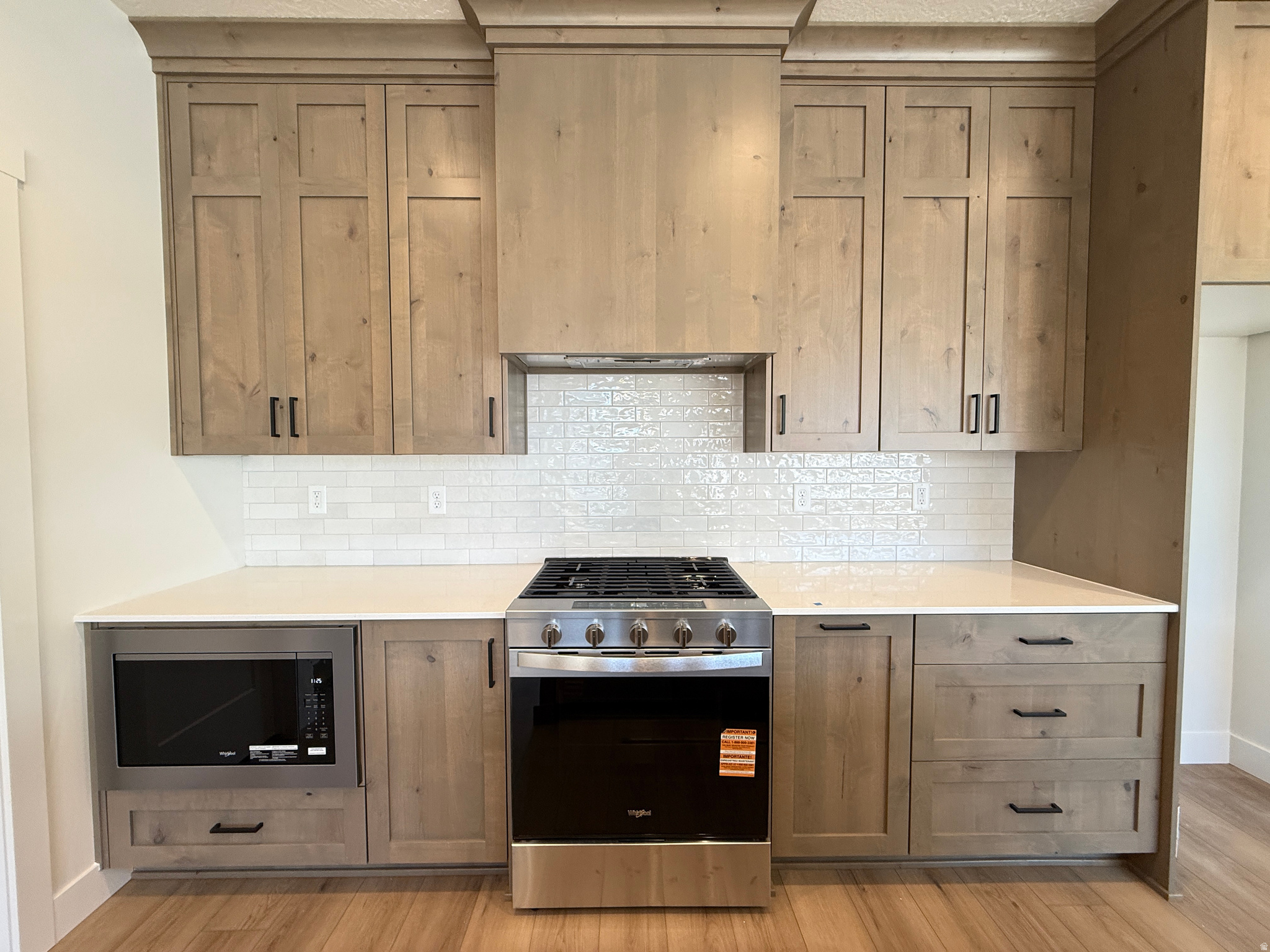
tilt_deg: -2.0
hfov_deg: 102.1
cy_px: 476
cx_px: 635
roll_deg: +0.6
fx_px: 514
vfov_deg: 85.7
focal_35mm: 14
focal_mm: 2.22
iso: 125
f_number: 2.2
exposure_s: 1/120
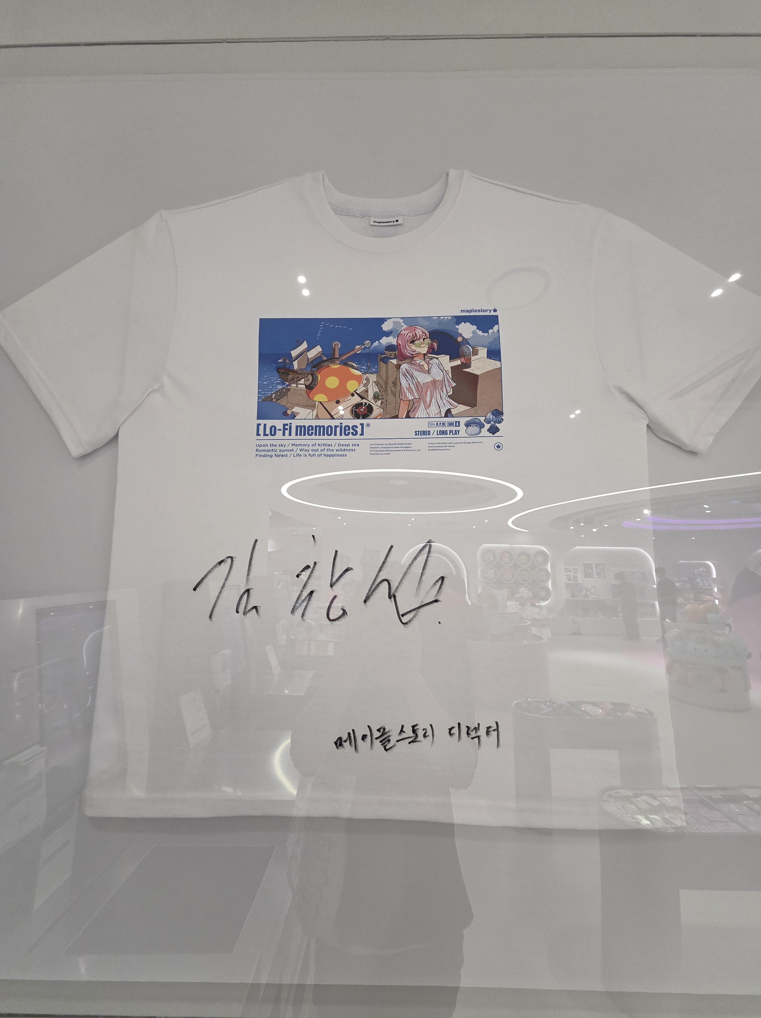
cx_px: 380
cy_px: 509
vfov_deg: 106.2
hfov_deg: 89.8
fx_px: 382
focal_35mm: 13
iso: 250
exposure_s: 1/120
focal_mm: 2.2
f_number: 2.2
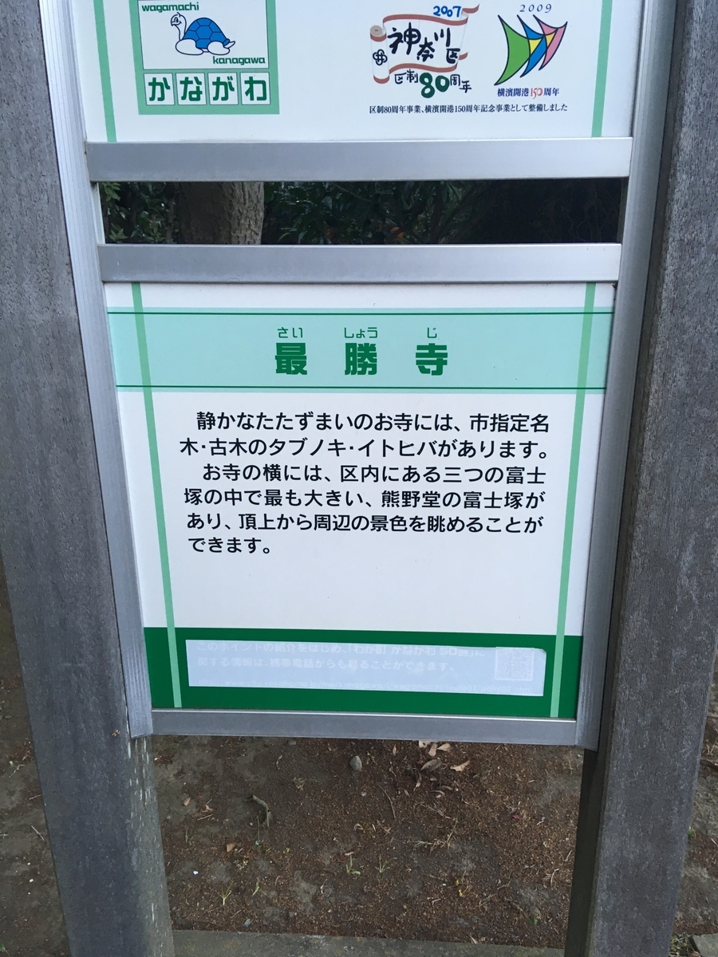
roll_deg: +1.3
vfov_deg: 61.7
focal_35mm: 29
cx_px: 359
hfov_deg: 48.2
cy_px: 478
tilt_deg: -19.5
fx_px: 802
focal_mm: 4.15
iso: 32
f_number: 2.2
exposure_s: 1/30
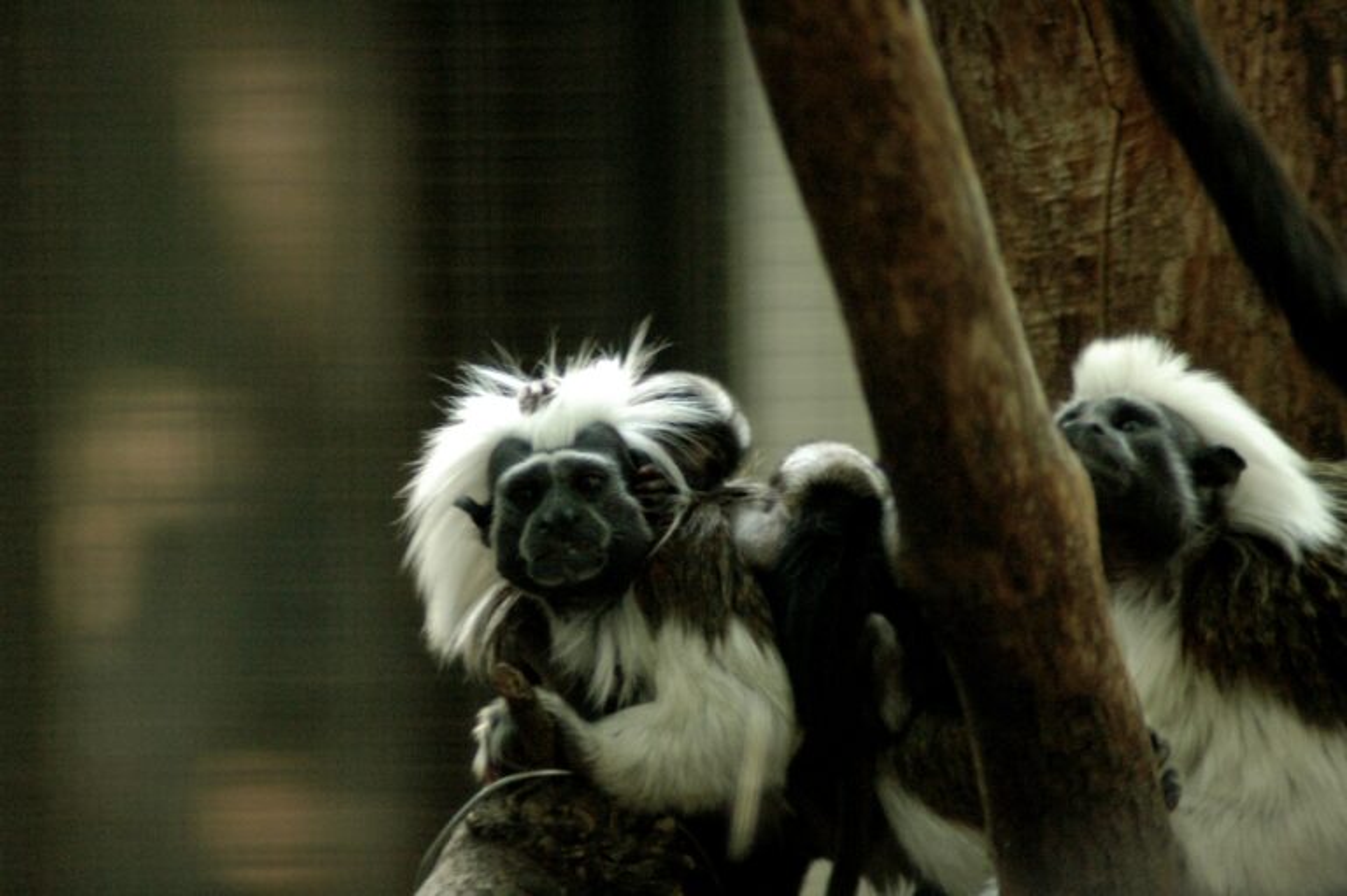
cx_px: 674
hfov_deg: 4.6
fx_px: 16826
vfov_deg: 3.1
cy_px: 448
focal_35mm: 450
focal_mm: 300
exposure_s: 1/80
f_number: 5.6
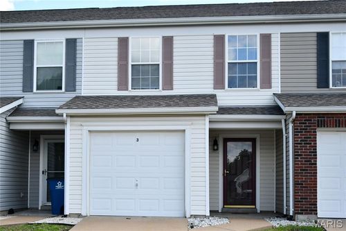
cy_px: 116
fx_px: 355
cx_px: 173
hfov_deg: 51.9
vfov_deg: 35.9
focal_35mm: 37
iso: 160
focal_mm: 25
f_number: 4
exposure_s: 1/800
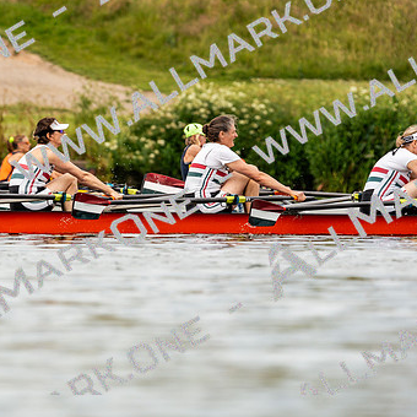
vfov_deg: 3.0
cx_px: 163
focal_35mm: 586
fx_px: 7987
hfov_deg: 3.0
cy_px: 185
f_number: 6.3
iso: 250
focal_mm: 404
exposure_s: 1/2000
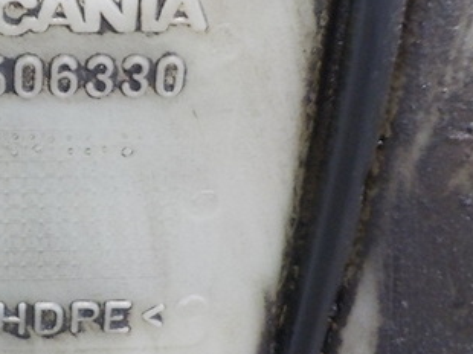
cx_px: 67
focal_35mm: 62
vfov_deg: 23.6
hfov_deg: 30.1
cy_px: 133
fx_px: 847
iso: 400
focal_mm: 4.1
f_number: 3.3
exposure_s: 1/13
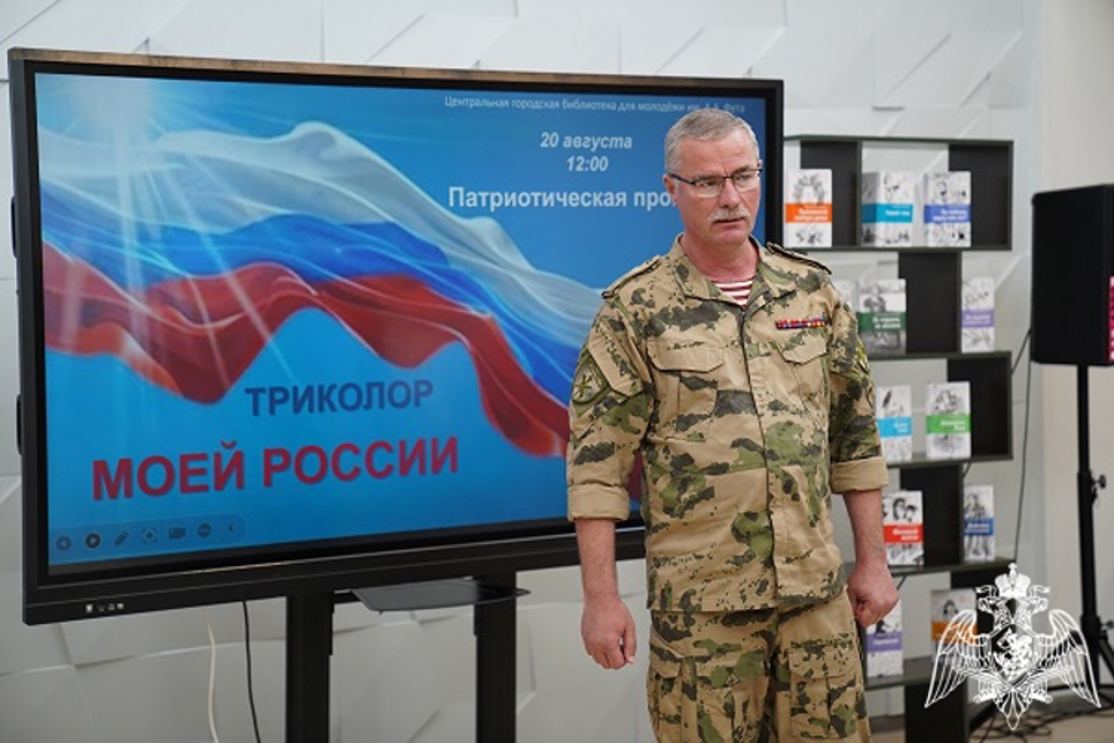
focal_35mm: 70
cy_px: 372
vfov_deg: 19.5
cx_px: 557
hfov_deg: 28.8
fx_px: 2166
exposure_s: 1/400
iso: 500
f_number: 2.8
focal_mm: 70
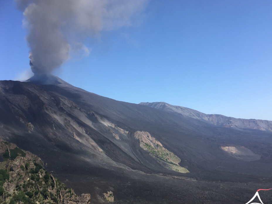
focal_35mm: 32
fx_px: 251
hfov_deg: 56.8
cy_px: 107
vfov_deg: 44.1
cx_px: 141
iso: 25
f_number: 2.2
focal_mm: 4.15
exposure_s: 1/1054
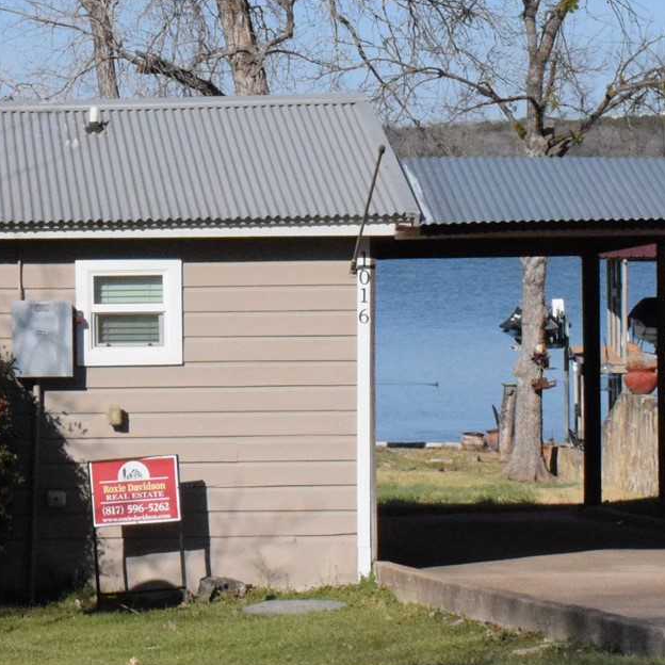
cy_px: 202
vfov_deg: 12.7
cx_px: -217
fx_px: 2988
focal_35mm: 137
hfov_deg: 12.3
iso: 4000
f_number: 20
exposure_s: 1/4000
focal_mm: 31
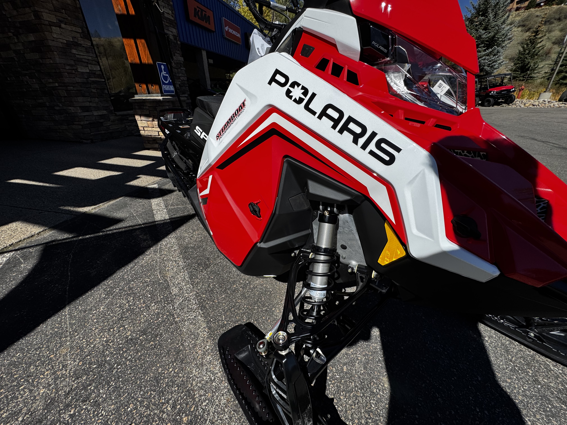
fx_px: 229
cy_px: 212
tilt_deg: -26.1
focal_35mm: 14
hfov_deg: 102.1
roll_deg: +1.2
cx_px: 284
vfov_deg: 85.7
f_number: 2.2
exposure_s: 1/3390
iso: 50
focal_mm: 2.22
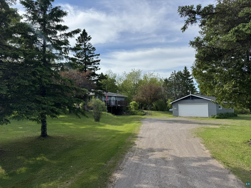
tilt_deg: +3.8
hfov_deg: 71.6
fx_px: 174
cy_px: 94
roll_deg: +0.4
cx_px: 126
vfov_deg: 56.8
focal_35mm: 24
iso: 80
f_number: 1.78
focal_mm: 6.76
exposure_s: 1/5348
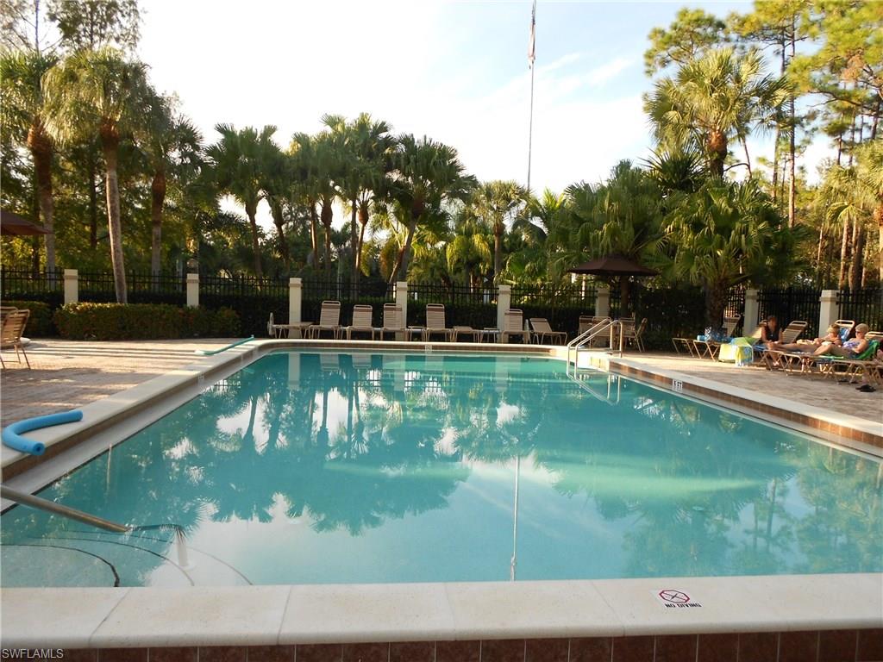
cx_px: 442
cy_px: 331
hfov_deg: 67.3
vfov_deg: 53.1
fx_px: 663
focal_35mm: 26
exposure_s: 1/250
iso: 80
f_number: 3.2
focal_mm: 4.6
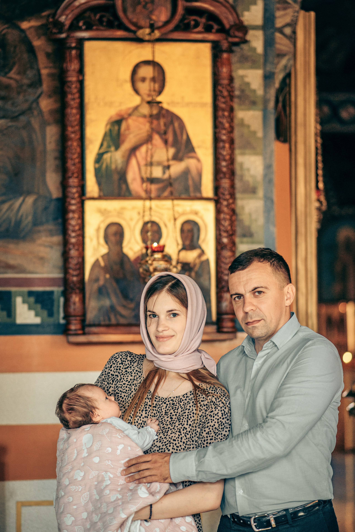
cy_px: 266
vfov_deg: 23.9
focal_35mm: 85
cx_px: 178
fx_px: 1256
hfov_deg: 16.1
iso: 560
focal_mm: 85
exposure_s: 1/200
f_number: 2.2
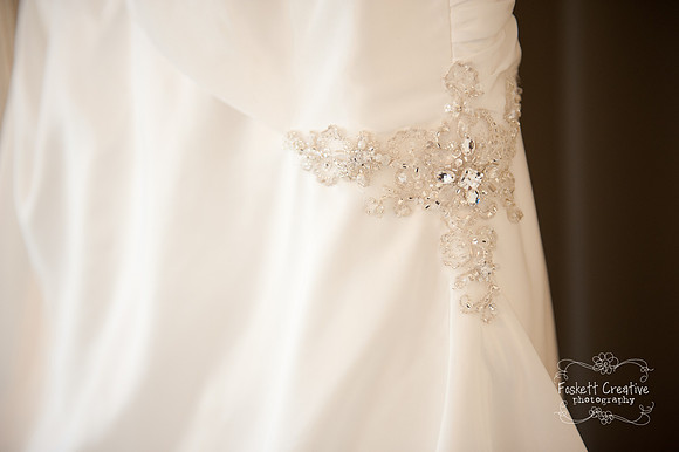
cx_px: 340
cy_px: 226
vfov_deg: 28.0
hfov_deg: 41.1
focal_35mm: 48
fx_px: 905
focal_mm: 48
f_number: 2.8
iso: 800
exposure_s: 1/100
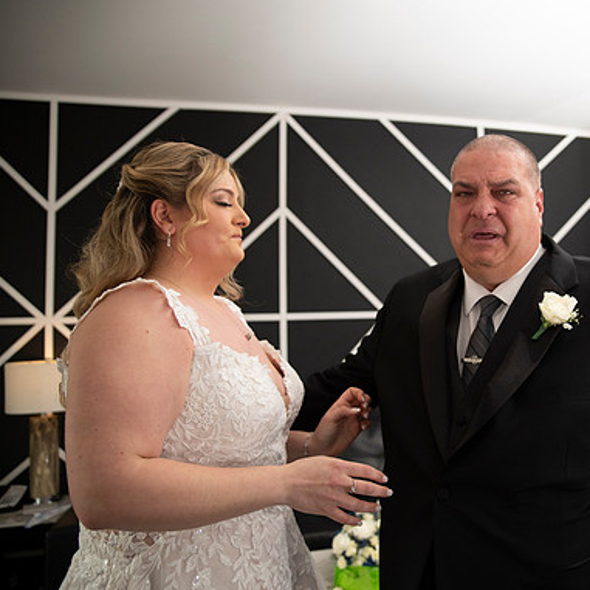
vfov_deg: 52.5
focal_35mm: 31
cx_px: 448
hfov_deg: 50.2
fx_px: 598
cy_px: 294
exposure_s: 1/1600
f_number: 2.8
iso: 1600
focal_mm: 24
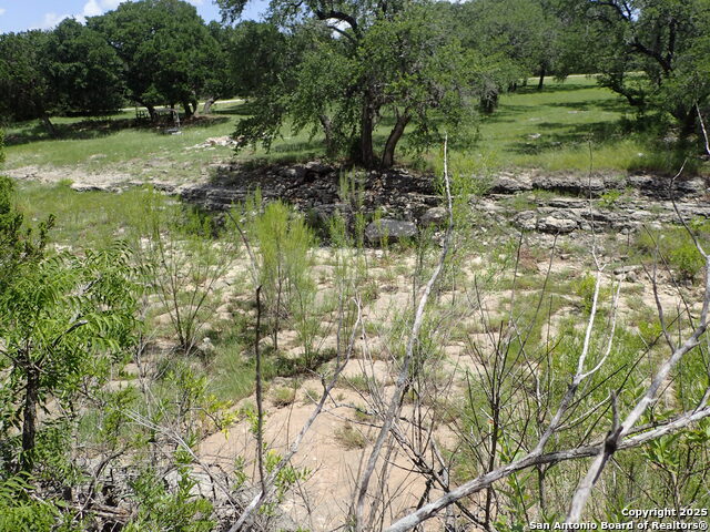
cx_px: 355
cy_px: 266
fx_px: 513
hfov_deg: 69.4
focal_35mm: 25
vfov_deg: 54.9
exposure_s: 1/200
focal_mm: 4.5
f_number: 8
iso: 100
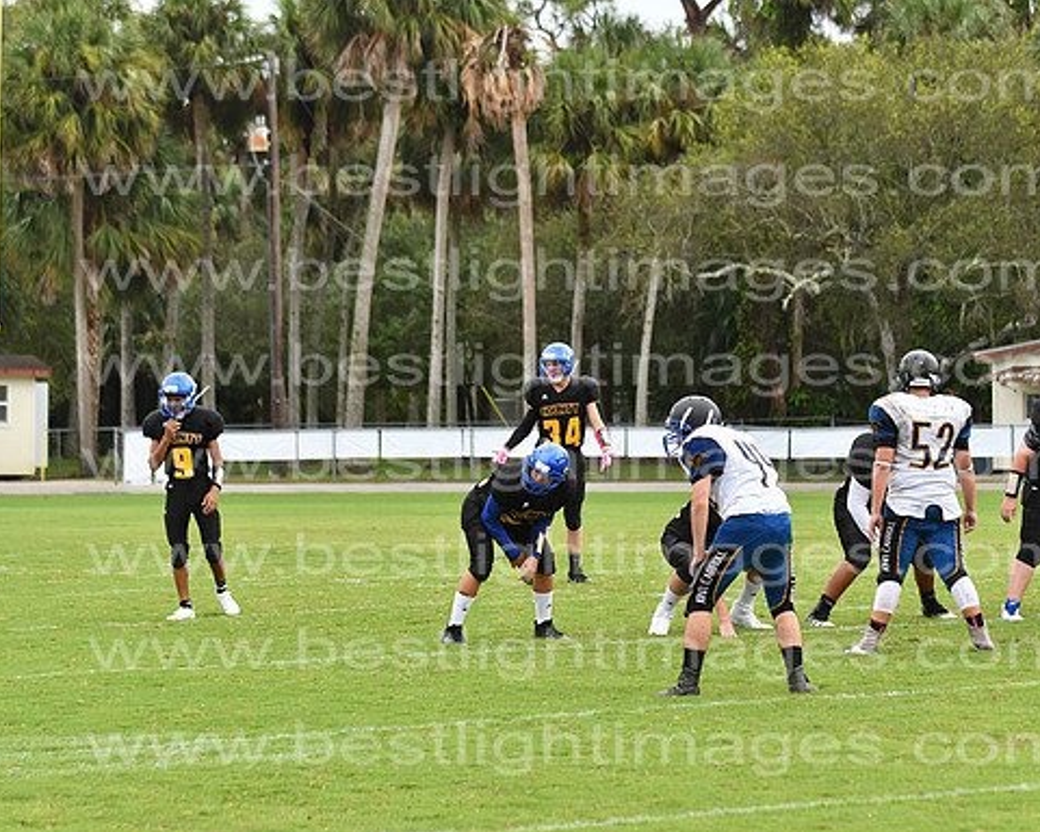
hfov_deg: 8.1
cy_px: 417
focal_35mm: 238
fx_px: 7326
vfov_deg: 6.5
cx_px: 578
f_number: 3.5
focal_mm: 140
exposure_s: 1/2500
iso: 800
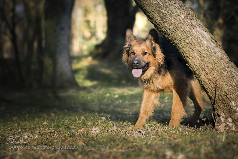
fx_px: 496
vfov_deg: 18.2
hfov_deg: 27.0
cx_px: 119
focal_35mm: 75
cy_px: 80
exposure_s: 1/1250
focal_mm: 50
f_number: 2
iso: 320
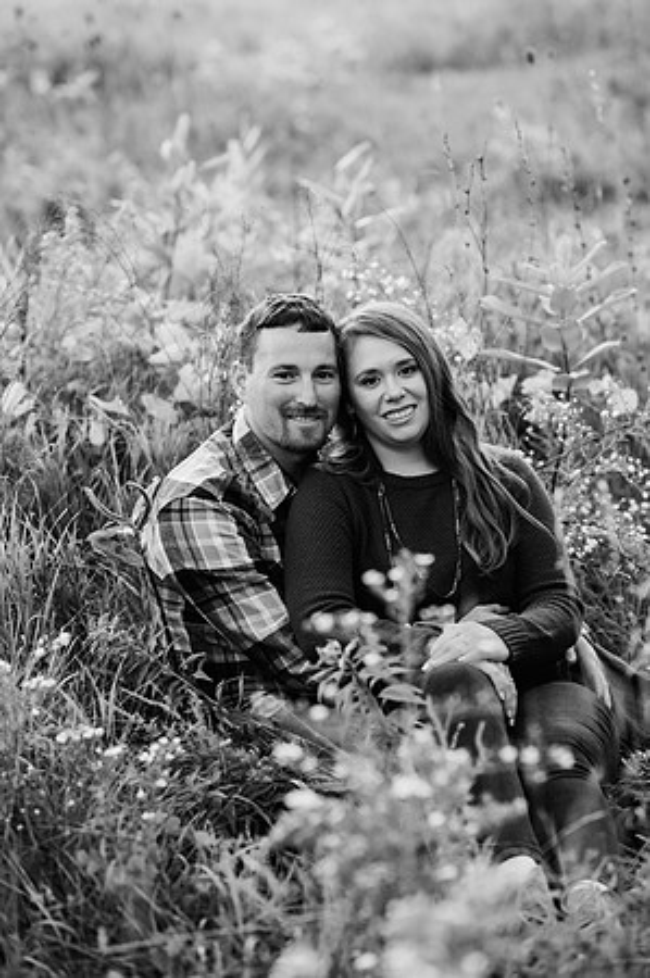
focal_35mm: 85
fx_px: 2307
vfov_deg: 23.9
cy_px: 489
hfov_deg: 16.0
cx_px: 325
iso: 500
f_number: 2.5
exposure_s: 1/200
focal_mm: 85
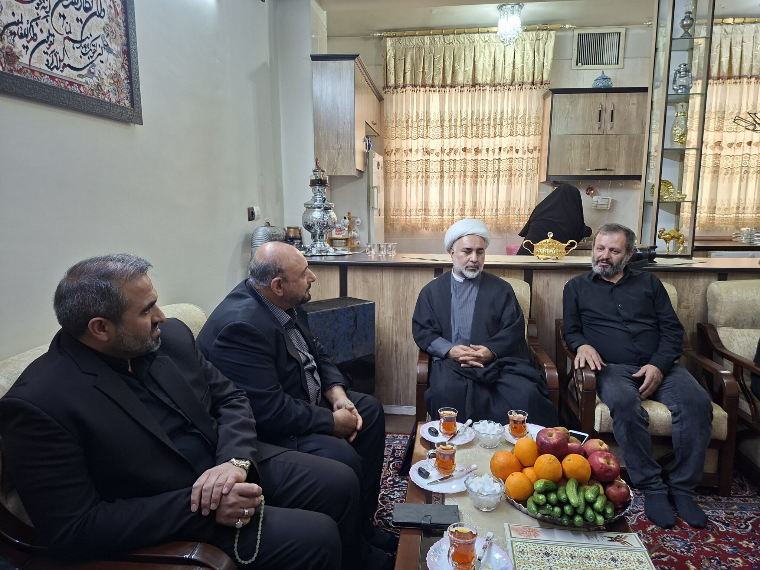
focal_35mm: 23
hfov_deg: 73.9
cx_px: 380
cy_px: 285
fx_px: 505
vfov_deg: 58.9
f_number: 1.8
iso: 200
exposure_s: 1/50
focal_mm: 5.54
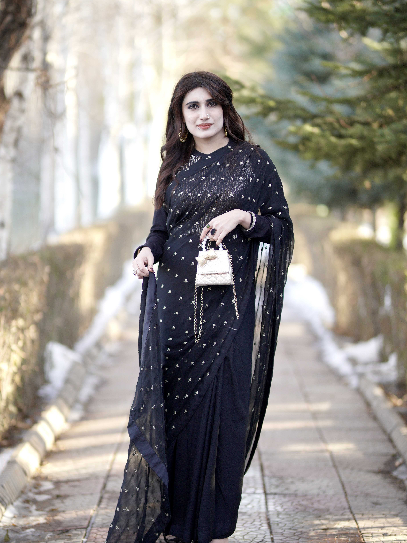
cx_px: 192
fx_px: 1568
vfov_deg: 19.6
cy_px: 306
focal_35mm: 100
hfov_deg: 14.8
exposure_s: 1/1600
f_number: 1.4
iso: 400
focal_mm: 85
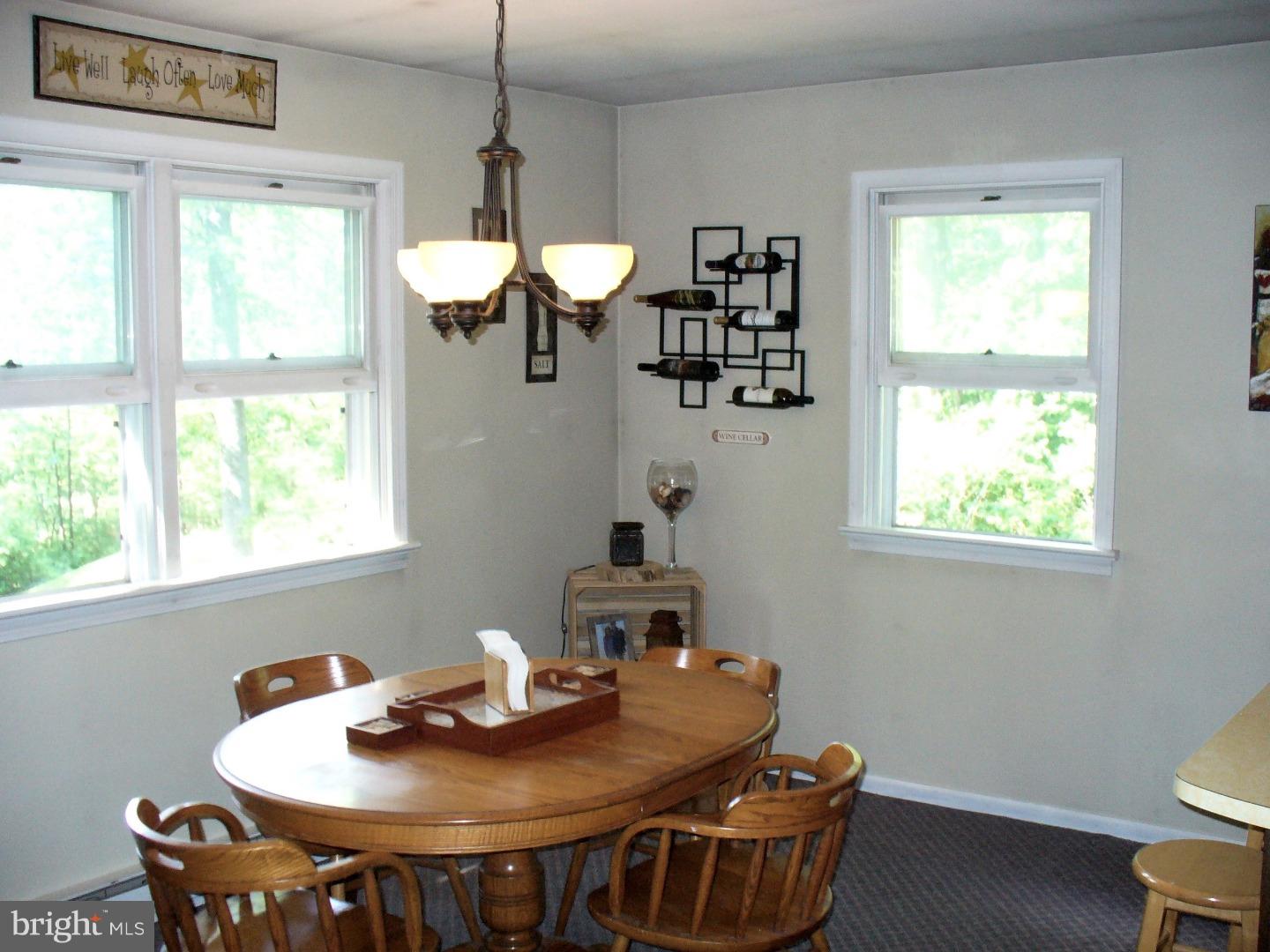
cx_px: 635
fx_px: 1357
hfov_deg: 50.1
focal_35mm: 37
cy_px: 476
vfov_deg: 38.7
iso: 250
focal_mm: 6.1
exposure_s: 1/30
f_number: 2.8
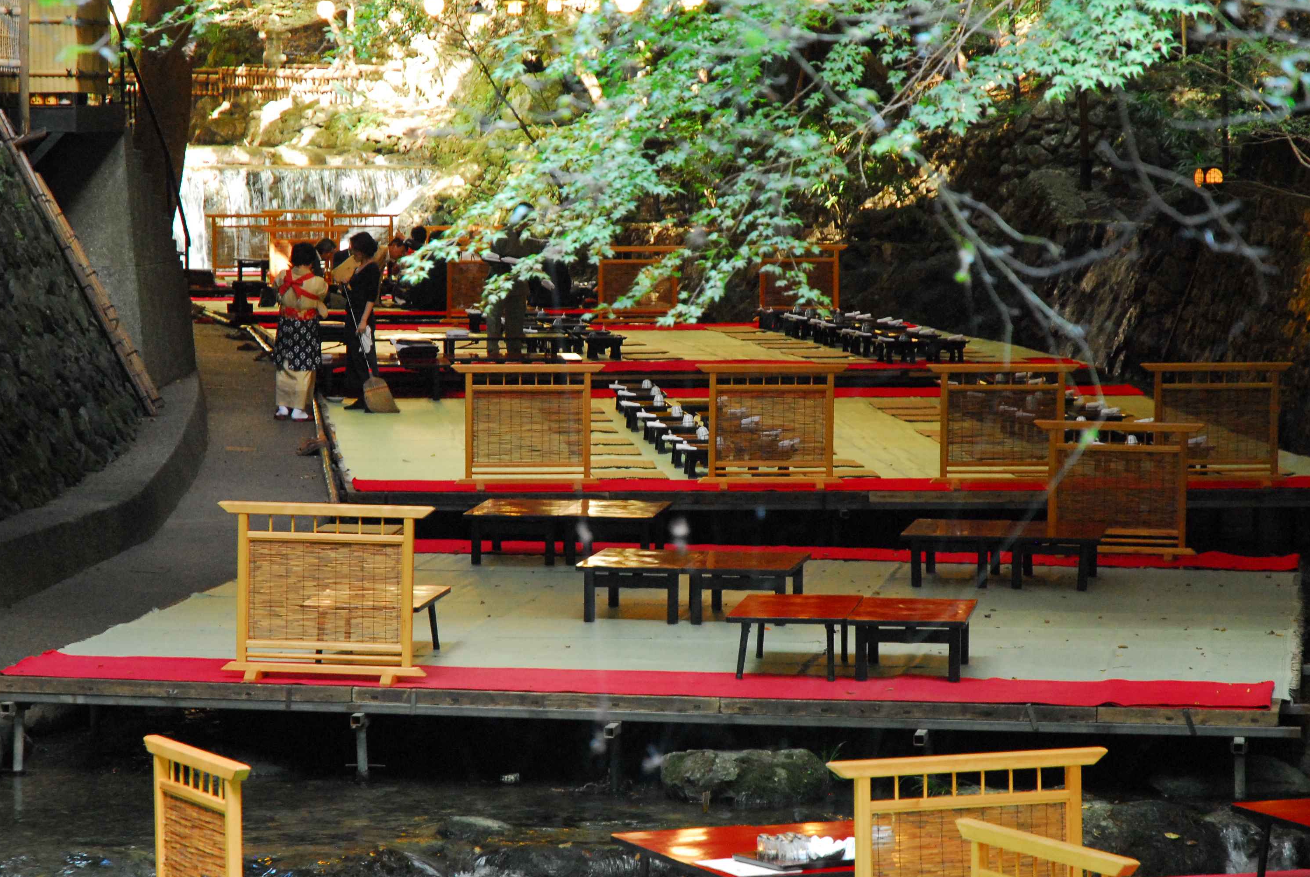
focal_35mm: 136
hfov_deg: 15.1
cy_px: 430
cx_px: 660
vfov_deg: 10.1
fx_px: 4955
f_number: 4.5
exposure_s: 1/30
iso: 1250
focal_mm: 70
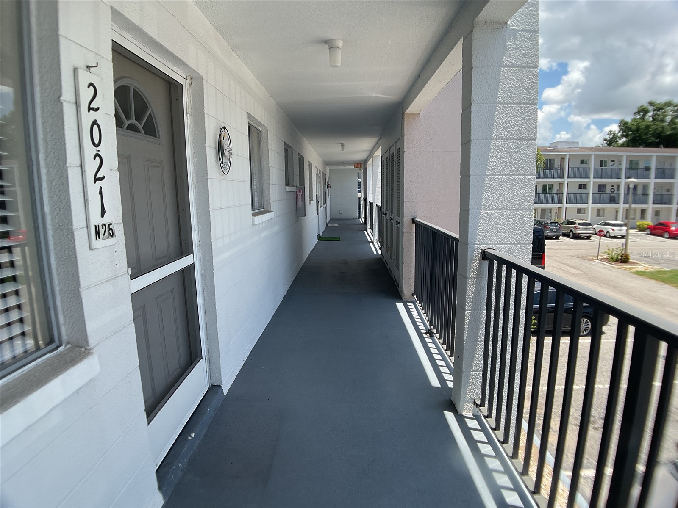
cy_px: 254
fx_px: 568
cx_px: 339
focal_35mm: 29
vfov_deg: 48.2
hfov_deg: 61.7
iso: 16
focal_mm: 3
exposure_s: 1/997
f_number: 1.8
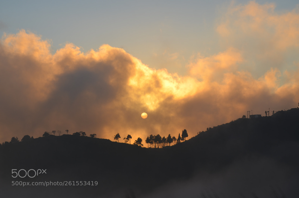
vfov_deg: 16.5
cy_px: 99
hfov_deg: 24.7
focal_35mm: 82
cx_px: 150
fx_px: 684
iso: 110
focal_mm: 55
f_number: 8
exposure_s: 1/250
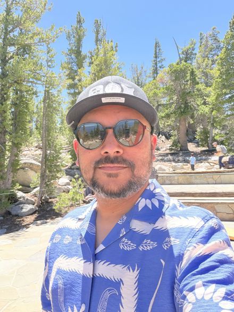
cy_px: 156
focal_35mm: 30
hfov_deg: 46.8
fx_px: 270
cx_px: 117
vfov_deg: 60.0
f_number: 1.9
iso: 25
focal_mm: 2.71
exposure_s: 1/170
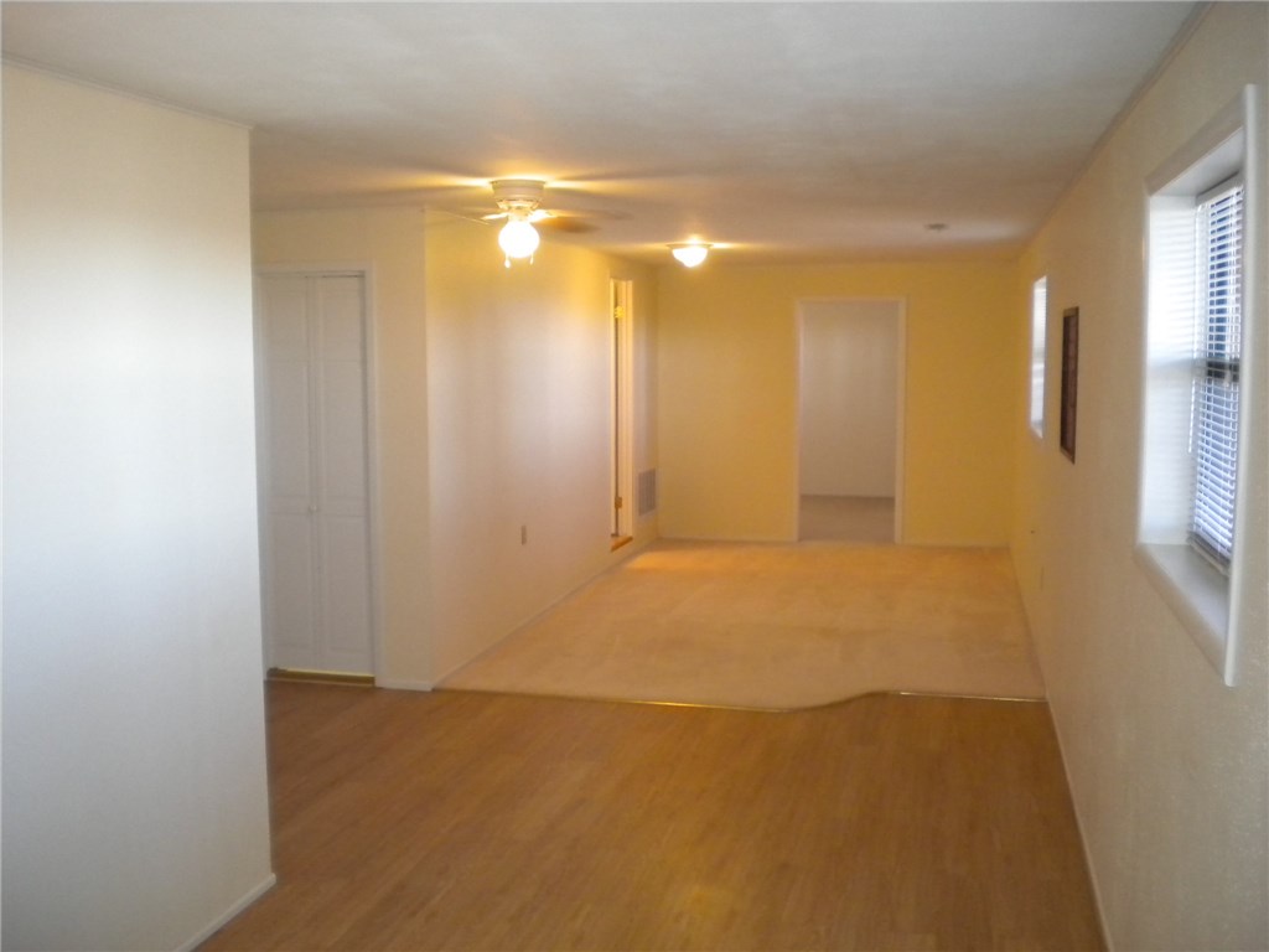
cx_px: 634
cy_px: 476
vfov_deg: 40.7
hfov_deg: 52.6
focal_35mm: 35
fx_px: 1283
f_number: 3.1
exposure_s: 1/36
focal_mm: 6.3
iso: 400
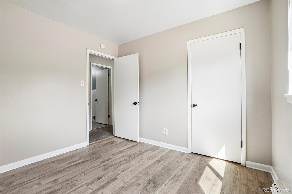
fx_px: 122
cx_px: 146
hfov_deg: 100.4
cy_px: 97
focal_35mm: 15
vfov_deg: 77.3
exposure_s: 1/50
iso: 400
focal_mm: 10
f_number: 8
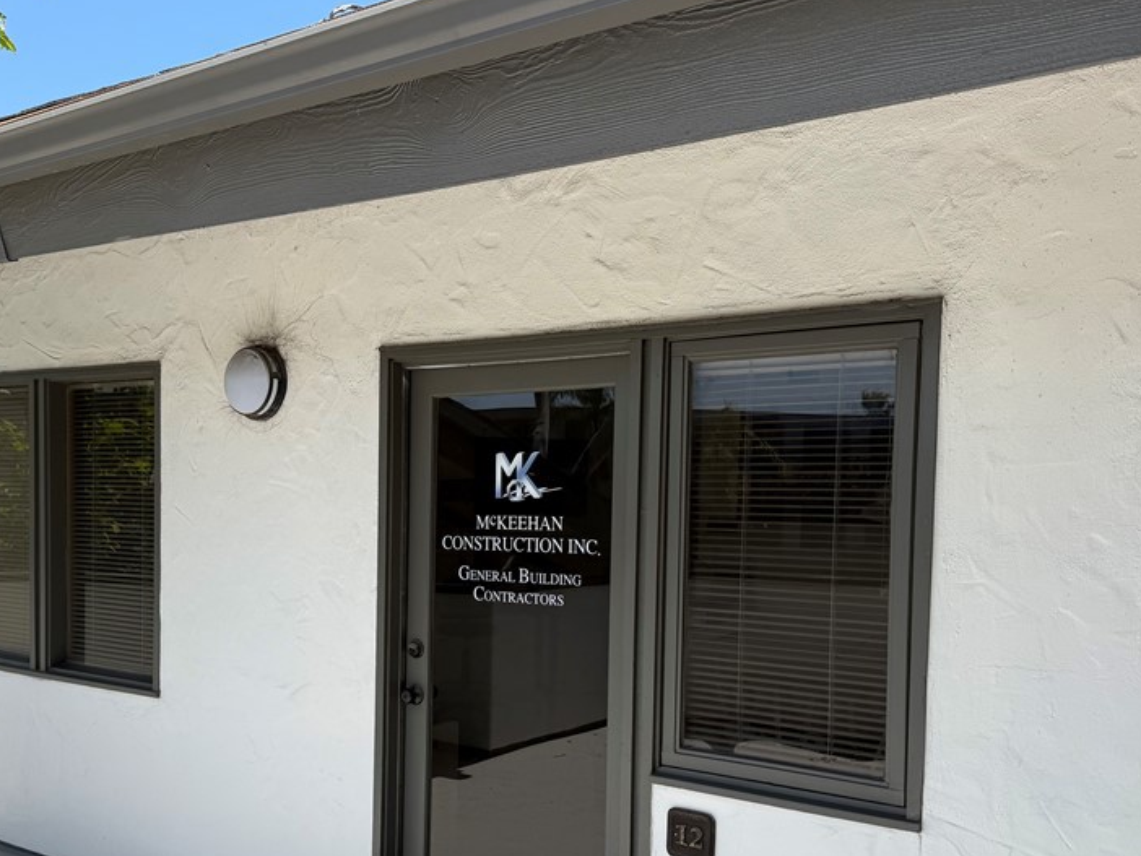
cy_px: 554
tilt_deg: -1.1
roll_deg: -1.9
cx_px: 527
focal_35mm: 35
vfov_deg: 40.3
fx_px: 1154
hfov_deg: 52.6
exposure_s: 1/2611
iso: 80
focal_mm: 6.76
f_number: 1.78
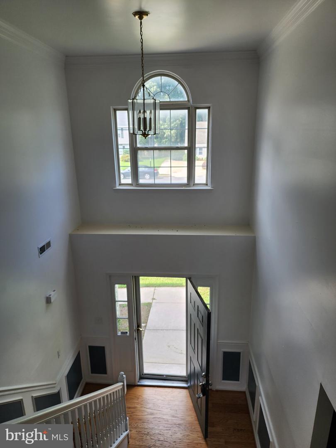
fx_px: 298
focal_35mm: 23
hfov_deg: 58.9
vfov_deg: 73.9
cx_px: 168
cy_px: 224
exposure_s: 1/180
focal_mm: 6.4
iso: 40
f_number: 1.8
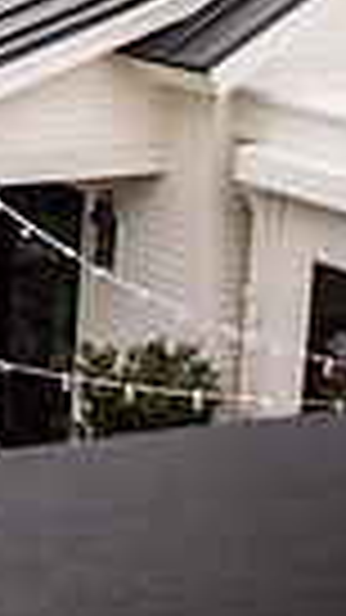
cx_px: -894
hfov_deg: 8.2
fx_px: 1763
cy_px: -106
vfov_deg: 18.8
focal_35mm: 108
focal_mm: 24
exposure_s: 1/200
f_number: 2.8
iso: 160
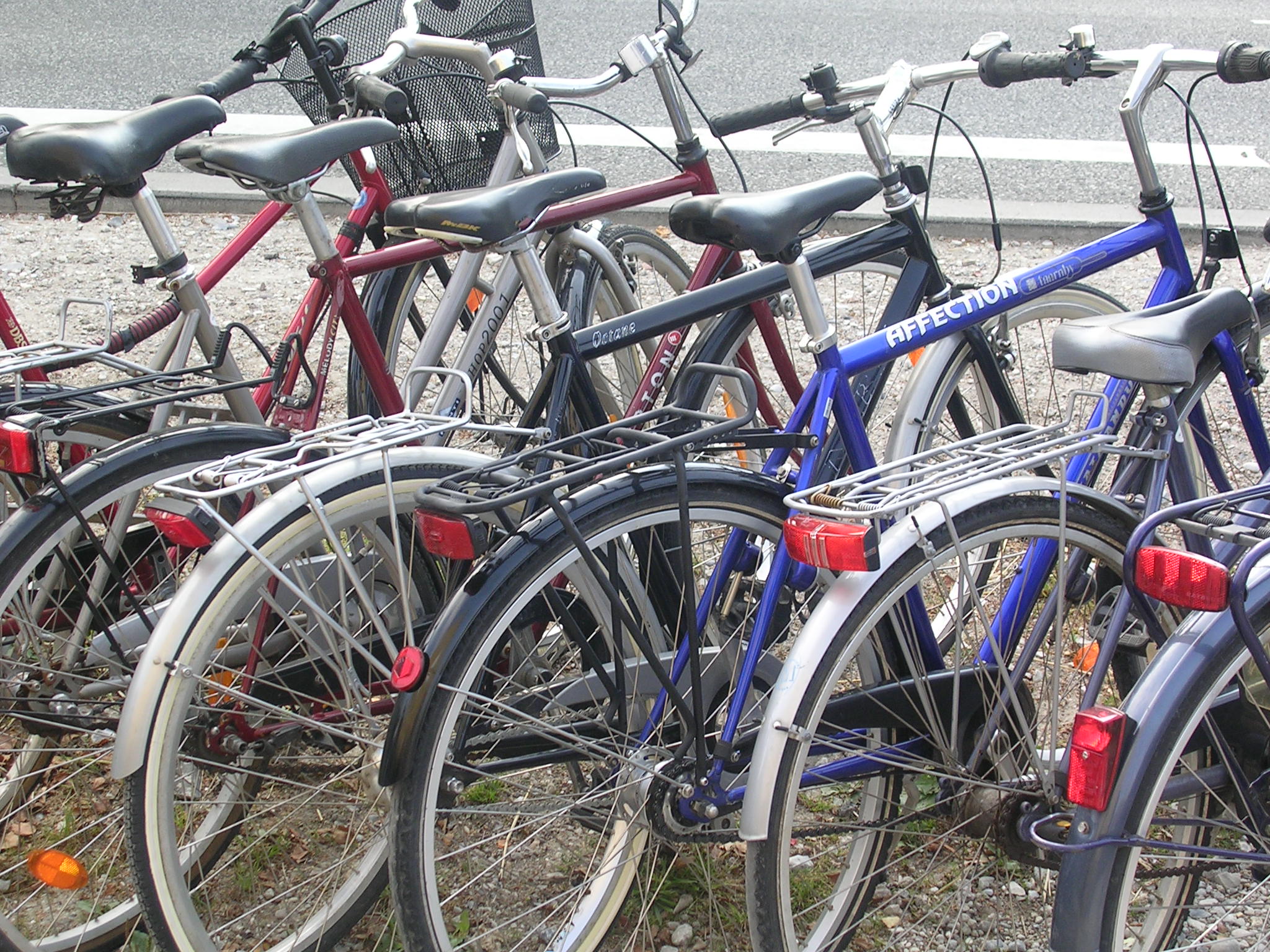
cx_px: 635
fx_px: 2642
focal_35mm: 72
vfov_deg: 20.4
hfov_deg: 27.0
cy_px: 476
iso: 50
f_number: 3.7
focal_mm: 10.9
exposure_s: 1/100
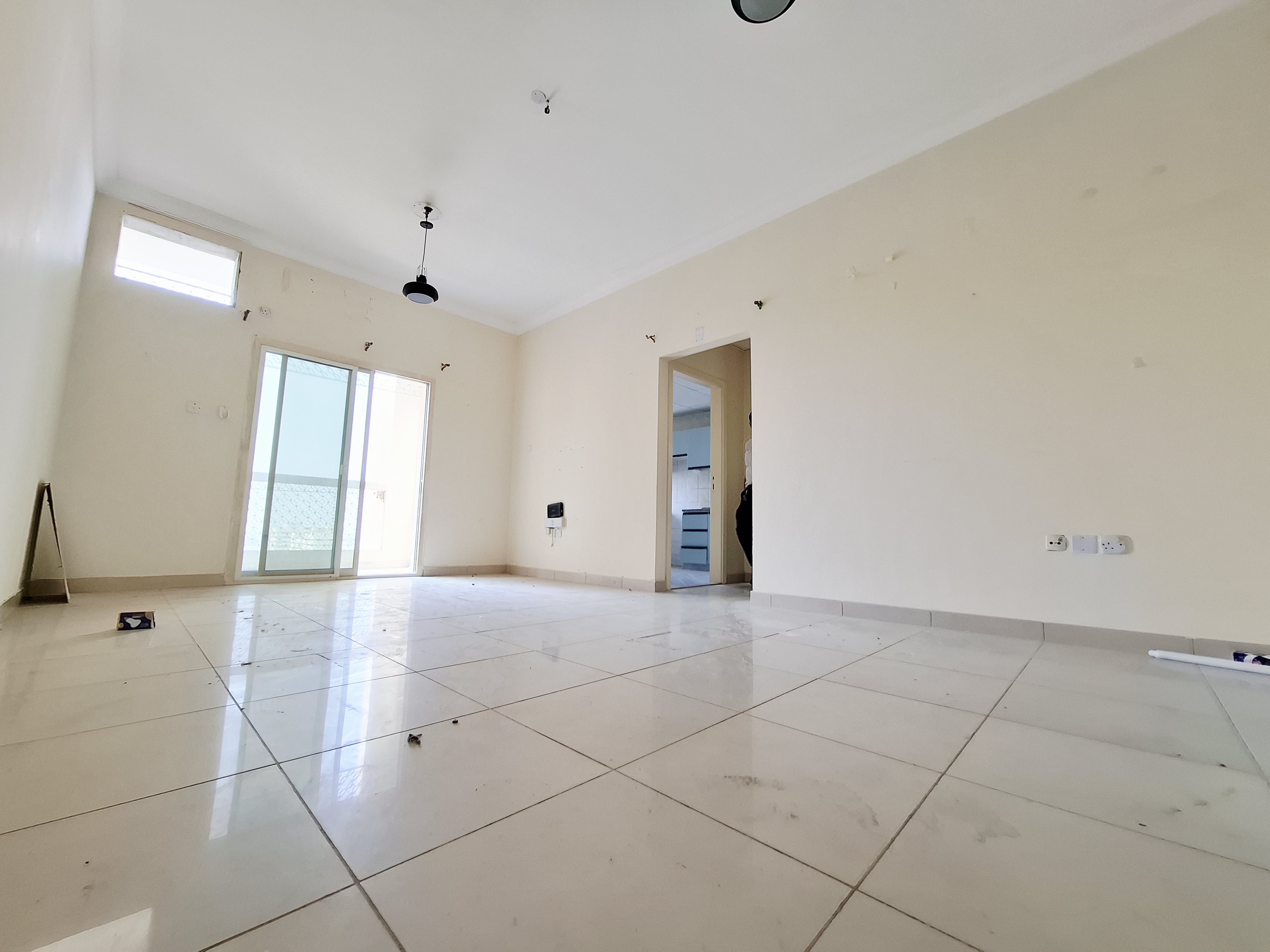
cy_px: 476
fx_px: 477
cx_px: 635
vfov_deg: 89.9
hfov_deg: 106.2
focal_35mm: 13
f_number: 2.2
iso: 50
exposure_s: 1/50
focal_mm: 1.74
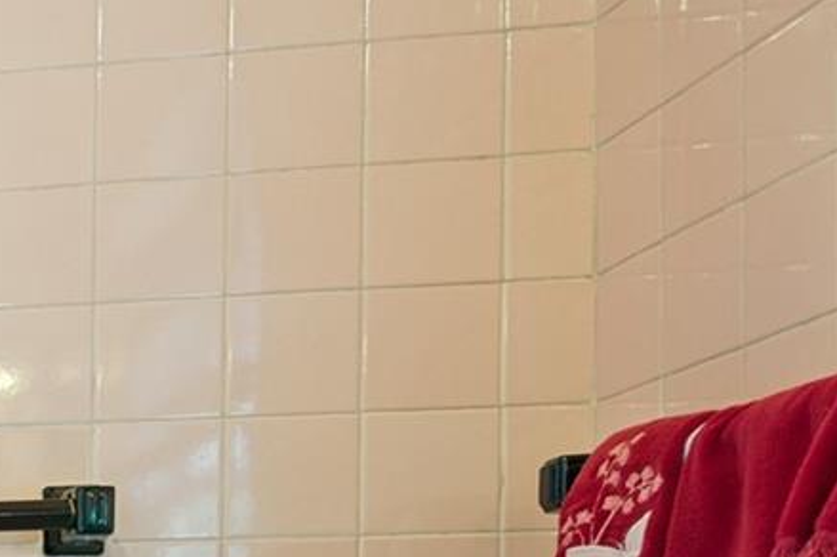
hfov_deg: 19.9
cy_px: 748
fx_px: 1626
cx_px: -715
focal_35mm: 70
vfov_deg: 18.0
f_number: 8
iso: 500
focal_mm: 15
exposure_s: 1/2
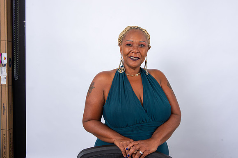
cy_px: 79
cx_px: 119
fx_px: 211
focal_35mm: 32
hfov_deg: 58.7
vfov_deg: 41.1
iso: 100
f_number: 8
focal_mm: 32
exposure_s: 1/200
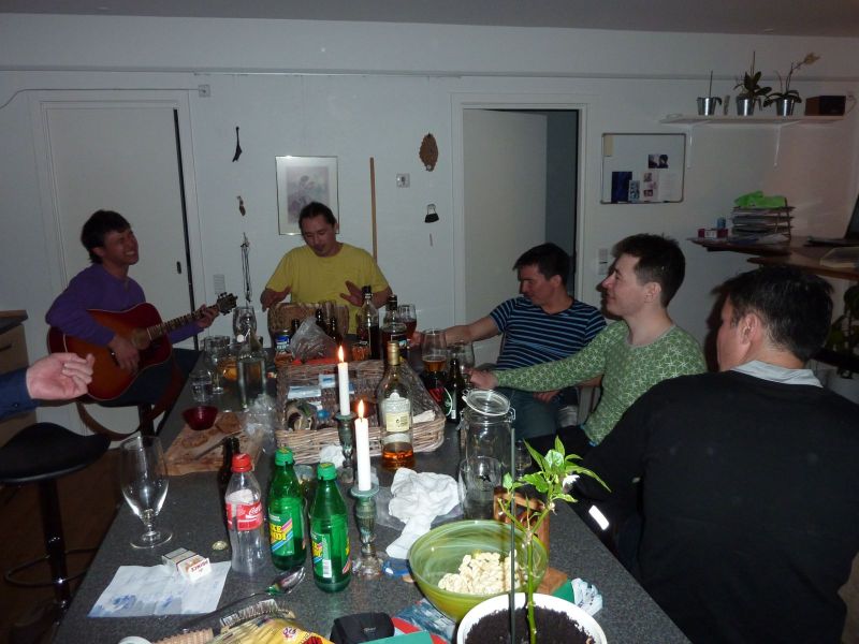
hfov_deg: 69.4
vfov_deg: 54.9
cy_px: 322
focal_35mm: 25
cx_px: 430
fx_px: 620
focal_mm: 4.1
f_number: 3.3
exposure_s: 1/30
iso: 160
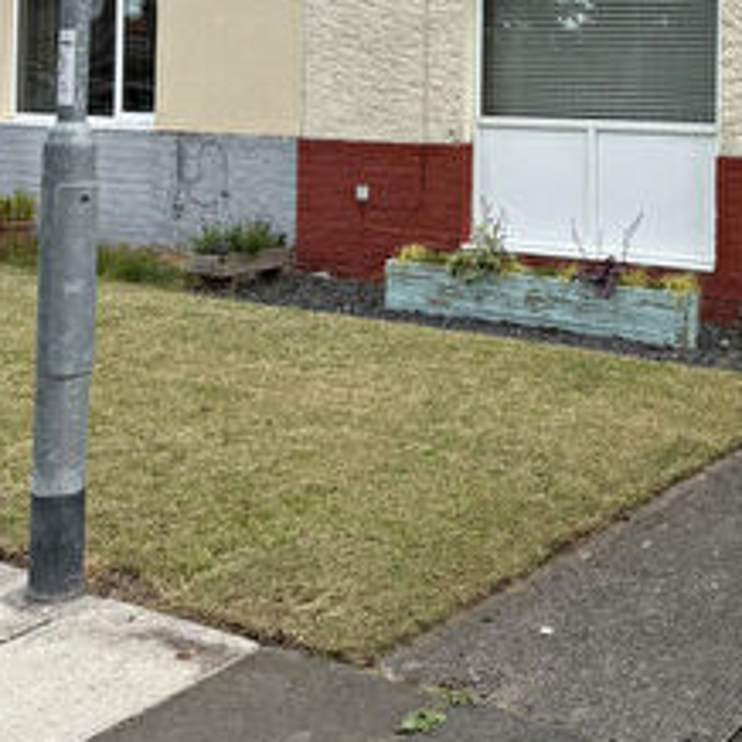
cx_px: 654
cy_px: 77
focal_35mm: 51
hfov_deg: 31.9
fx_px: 1237
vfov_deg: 31.8
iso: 100
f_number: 1.78
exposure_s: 1/2611
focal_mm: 6.76
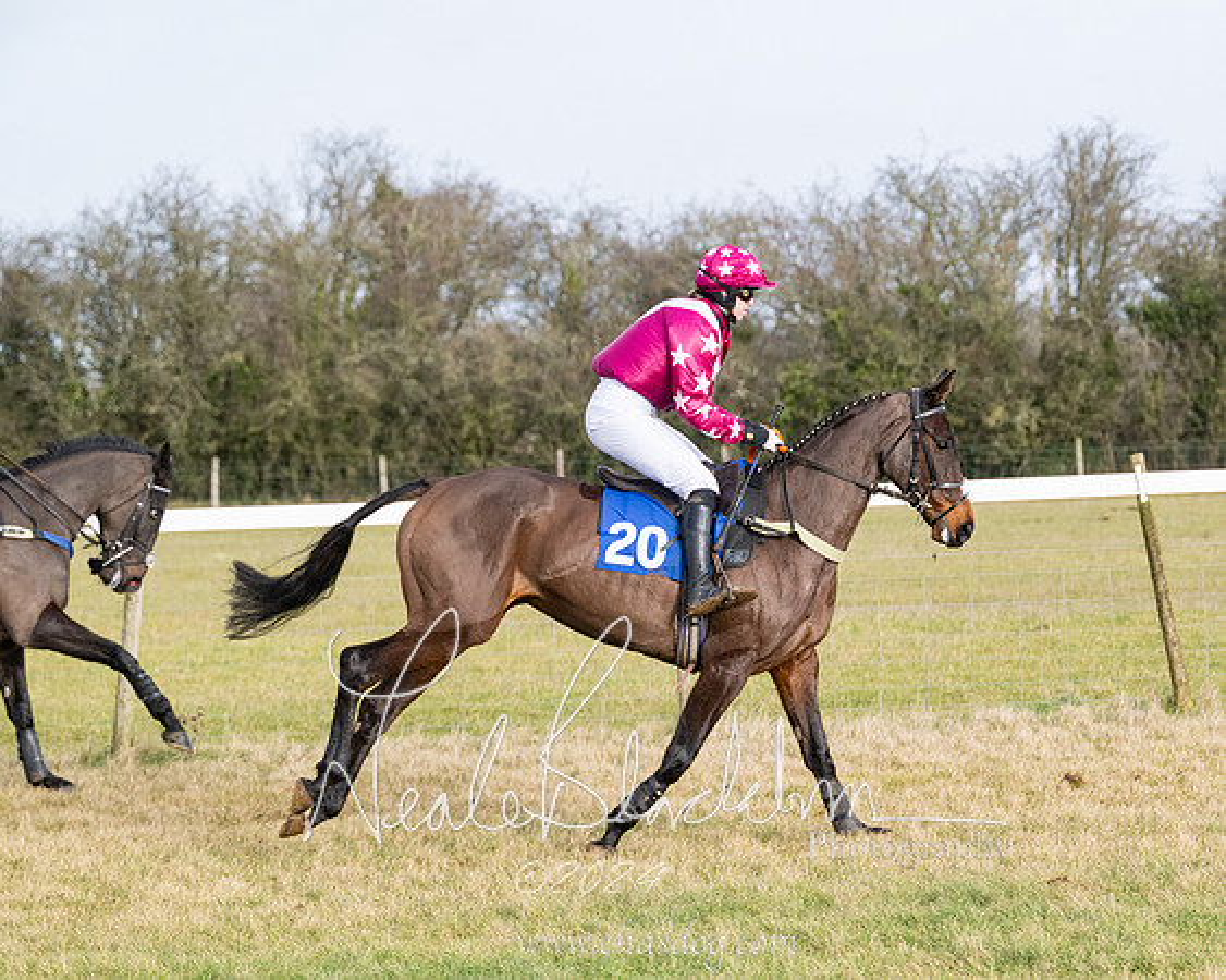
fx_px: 5259
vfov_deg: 10.6
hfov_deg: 13.3
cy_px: 548
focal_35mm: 145
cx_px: 794
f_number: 5
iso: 800
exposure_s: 1/2500
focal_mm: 115
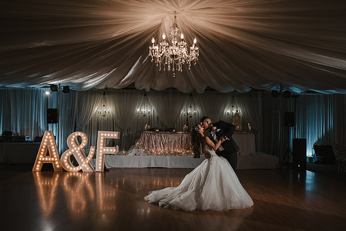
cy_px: 116
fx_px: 339
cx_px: 173
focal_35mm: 35
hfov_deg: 54.1
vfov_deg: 37.6
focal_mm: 35
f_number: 2.2
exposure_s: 1/200
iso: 250
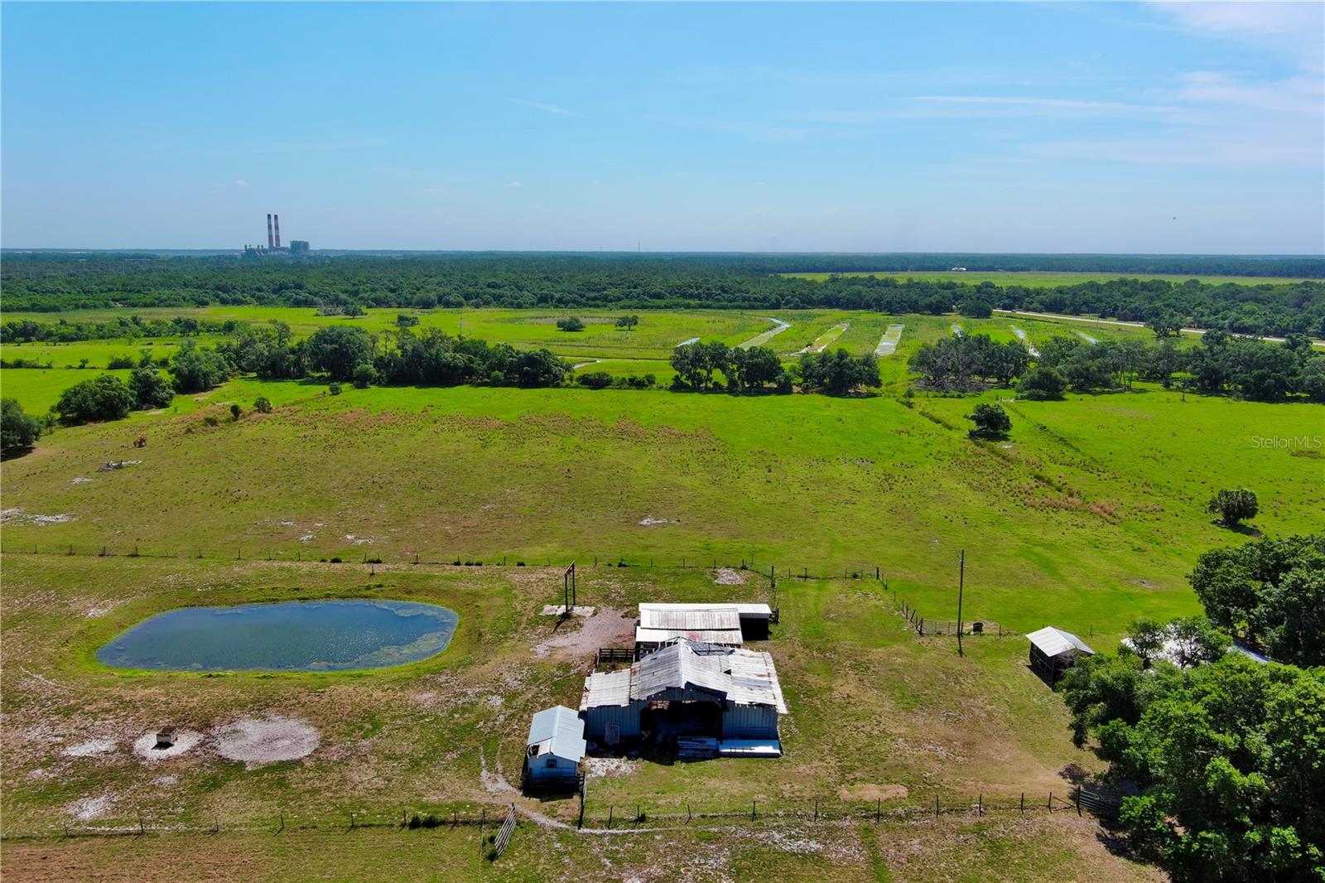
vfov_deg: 44.9
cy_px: 442
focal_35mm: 29
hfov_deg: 63.7
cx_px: 662
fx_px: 1067
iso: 100
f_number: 9
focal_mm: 10.57
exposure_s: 1/320
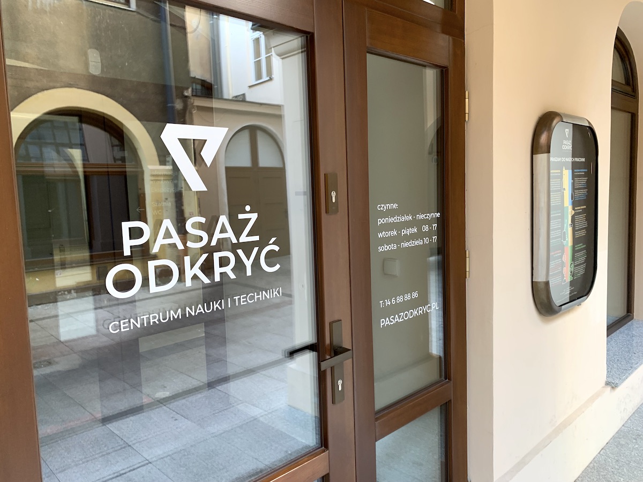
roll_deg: +0.7
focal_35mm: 26
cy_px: 241
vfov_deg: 53.1
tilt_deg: -5.7
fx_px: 483
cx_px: 322
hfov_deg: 67.3
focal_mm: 4.25
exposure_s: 1/79
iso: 100
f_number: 1.8
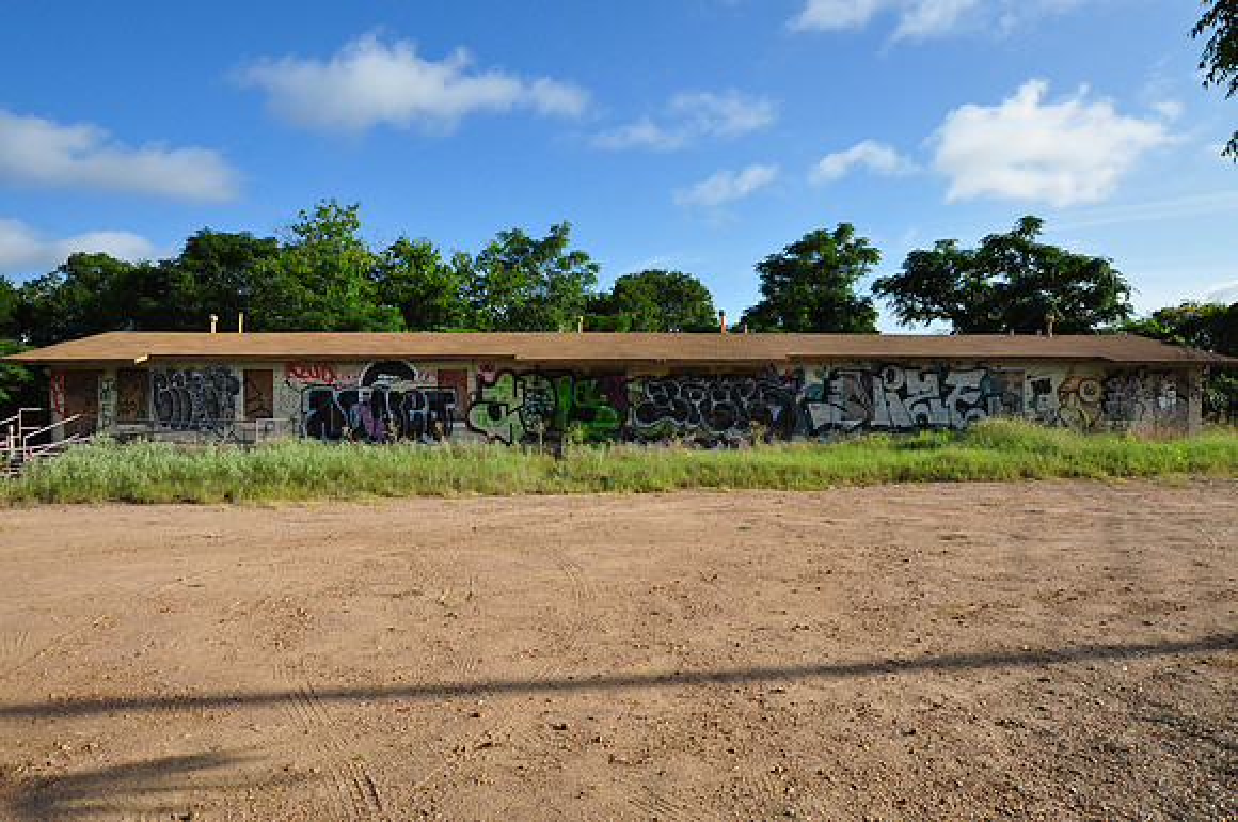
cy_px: 411
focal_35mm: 21
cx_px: 619
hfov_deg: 81.3
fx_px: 721
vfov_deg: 59.3
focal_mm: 14
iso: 400
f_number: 9
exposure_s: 1/800
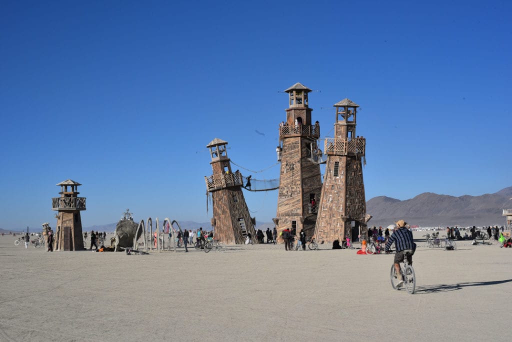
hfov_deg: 39.6
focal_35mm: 50
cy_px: 171
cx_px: 256
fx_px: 711
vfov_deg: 27.0
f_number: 16
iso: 1000
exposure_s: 1/1250
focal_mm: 50
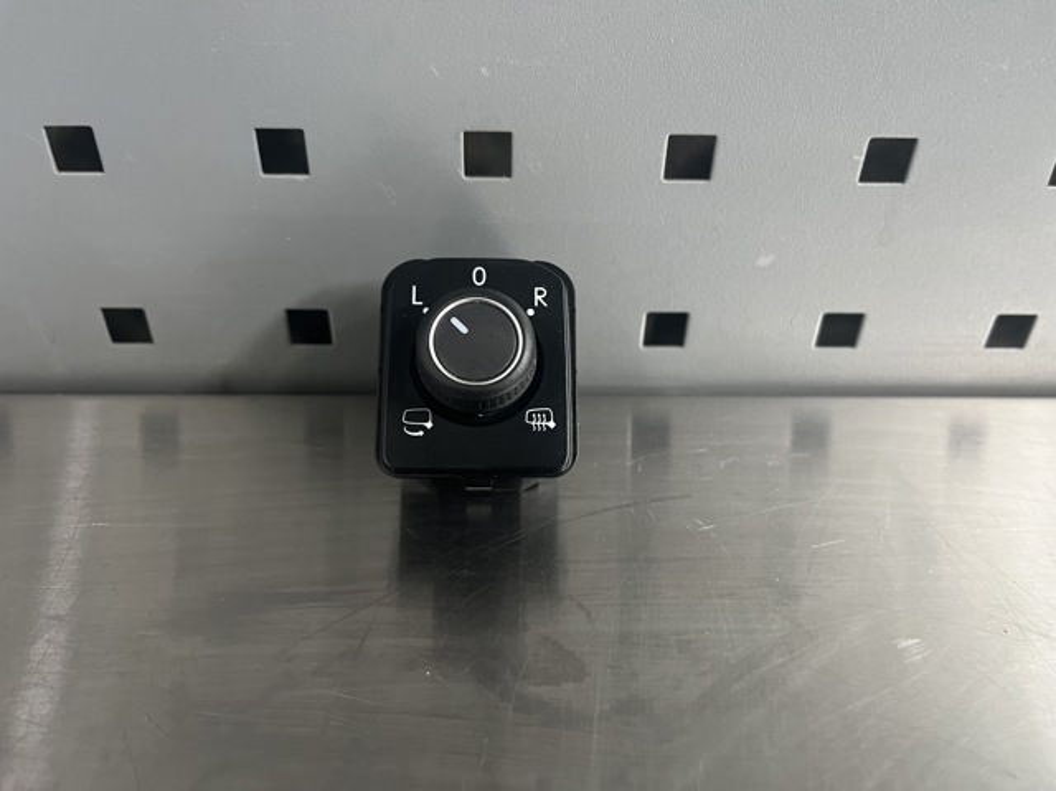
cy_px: 396
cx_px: 528
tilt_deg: -36.4
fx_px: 793
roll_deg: -1.9
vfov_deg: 53.0
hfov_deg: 67.3
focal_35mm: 26
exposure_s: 1/50
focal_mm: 5.1
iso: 250
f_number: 1.6
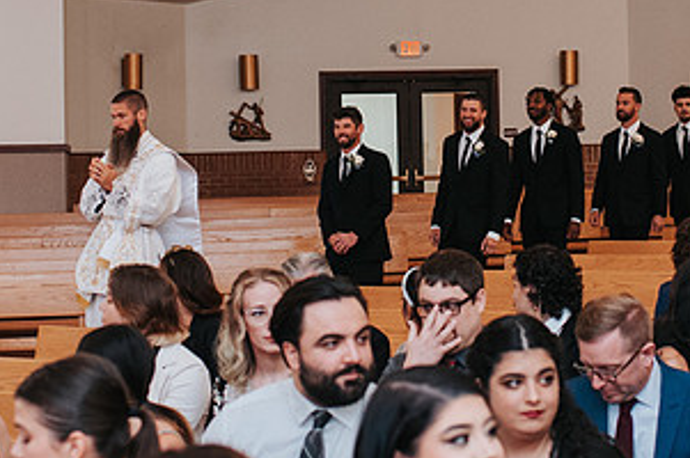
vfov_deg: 12.5
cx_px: 376
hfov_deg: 18.8
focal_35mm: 109
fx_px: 2087
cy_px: 74
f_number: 2.8
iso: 1000
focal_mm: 35
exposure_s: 1/125
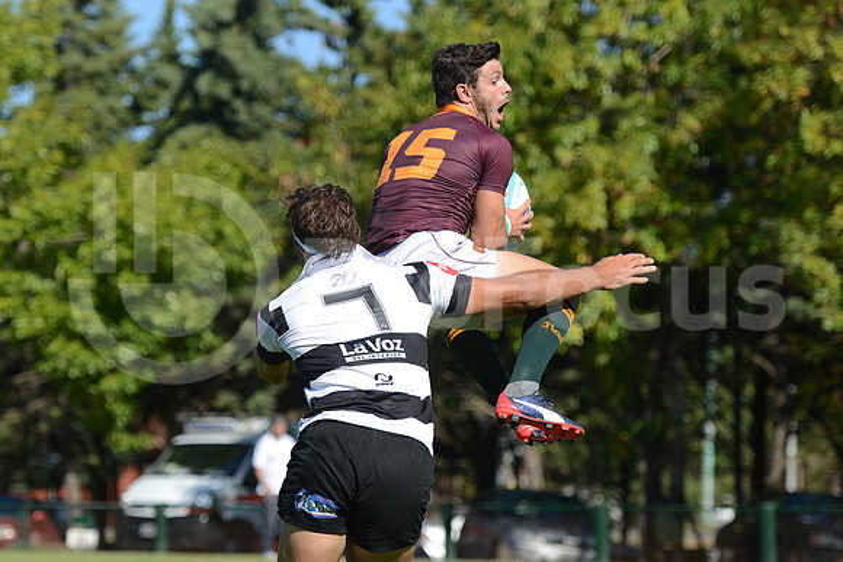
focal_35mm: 145
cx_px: 422
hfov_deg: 14.2
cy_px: 281
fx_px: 3396
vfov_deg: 9.5
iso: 320
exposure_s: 1/1600
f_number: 4
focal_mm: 145
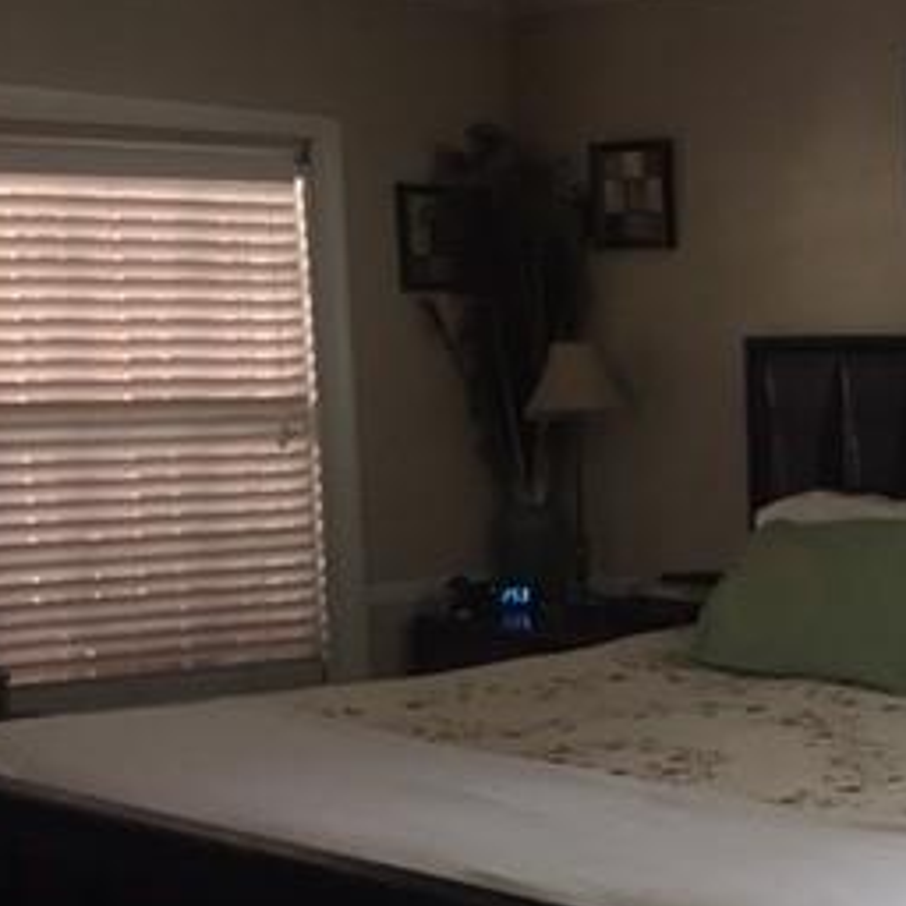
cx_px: 973
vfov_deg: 26.6
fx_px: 1895
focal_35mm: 64
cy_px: 662
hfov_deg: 25.2
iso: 80
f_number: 2.2
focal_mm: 4.15
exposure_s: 1/4
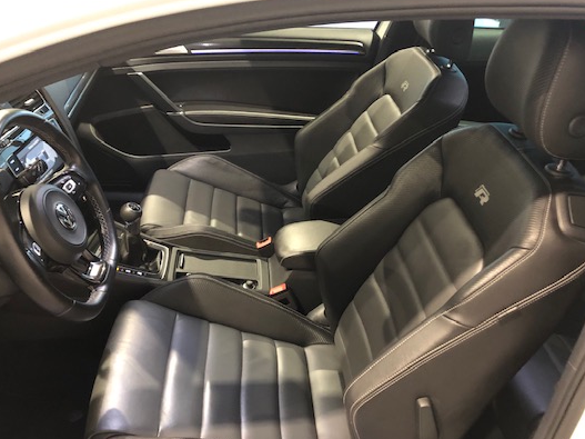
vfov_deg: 41.8
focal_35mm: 34
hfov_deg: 54.0
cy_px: 232
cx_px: 294
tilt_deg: -32.8
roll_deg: -5.5
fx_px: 574
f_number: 1.8
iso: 100
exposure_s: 1/4
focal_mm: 3.99
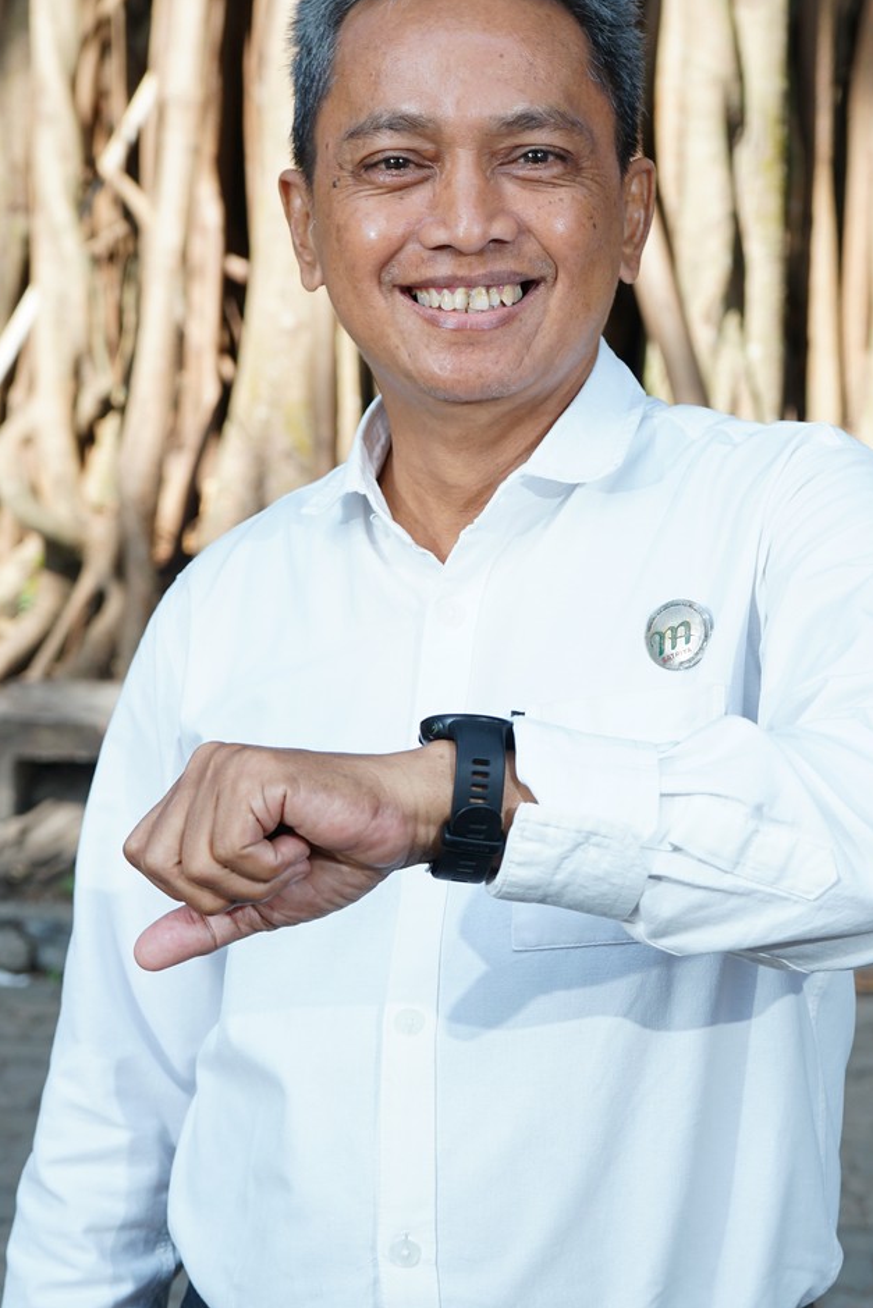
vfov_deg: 24.5
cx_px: 451
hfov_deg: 16.5
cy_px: 726
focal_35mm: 83
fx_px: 3018
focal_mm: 52
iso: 160
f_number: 6.3
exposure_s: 1/125
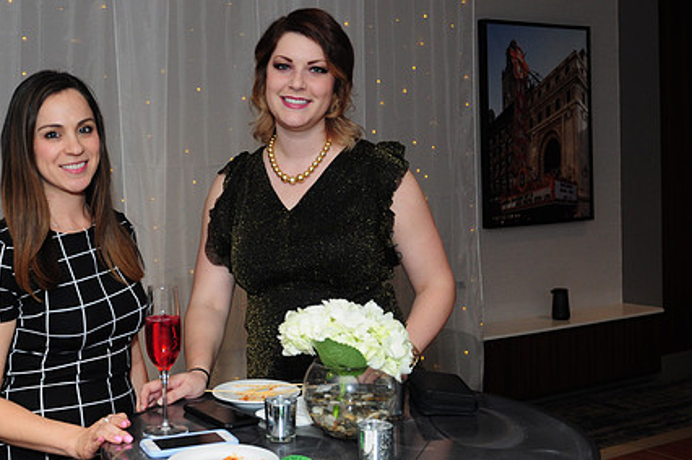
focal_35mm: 49
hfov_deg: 40.0
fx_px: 941
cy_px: 170
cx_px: 249
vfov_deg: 27.4
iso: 500
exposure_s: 1/60
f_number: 5
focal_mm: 24
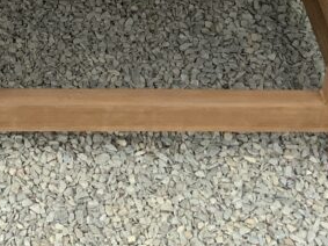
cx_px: -28
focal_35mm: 123
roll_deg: -1.9
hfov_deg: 15.6
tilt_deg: -35.2
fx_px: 1165
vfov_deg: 11.3
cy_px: -169
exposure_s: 1/1168
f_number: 1.8
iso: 16
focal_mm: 3
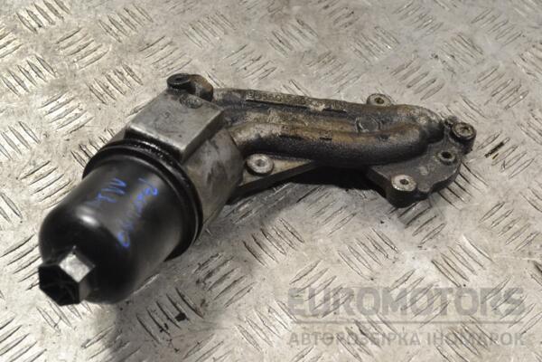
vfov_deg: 18.9
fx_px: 1084
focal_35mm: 72
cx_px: 271
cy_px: 181
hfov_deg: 28.1
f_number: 8
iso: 3200
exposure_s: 1/250
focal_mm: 48
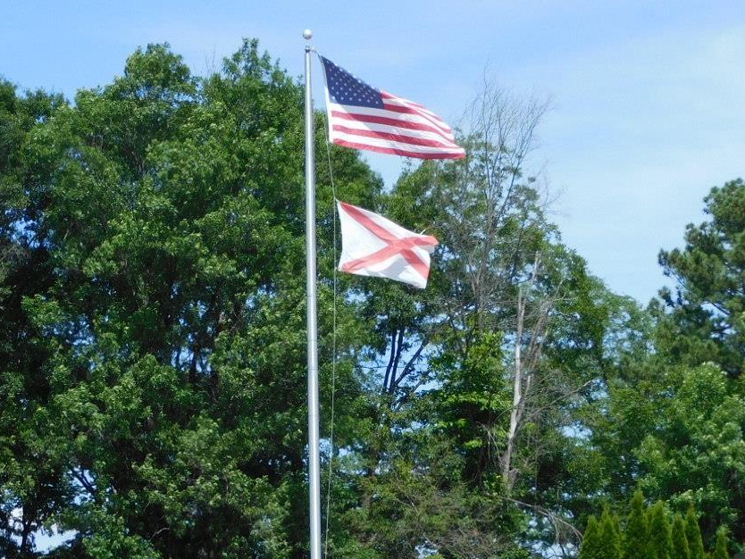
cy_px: 394
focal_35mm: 163
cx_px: 406
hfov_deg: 12.1
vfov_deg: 9.1
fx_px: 3509
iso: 125
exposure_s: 1/640
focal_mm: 15.2
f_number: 4.5
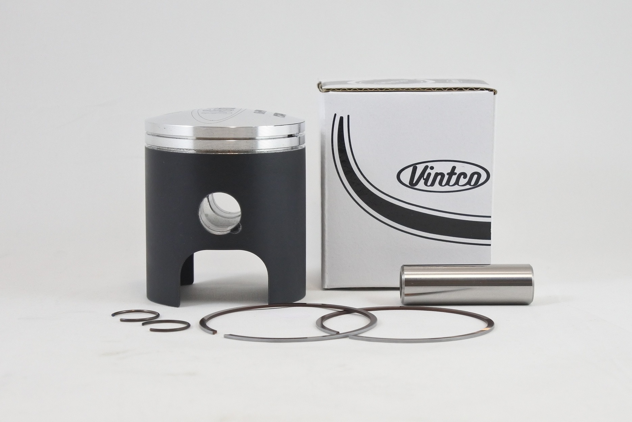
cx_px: 316
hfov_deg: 31.4
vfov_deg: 21.2
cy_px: 211
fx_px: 1124
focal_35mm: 64
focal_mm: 24
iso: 560
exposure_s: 1/125
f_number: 5
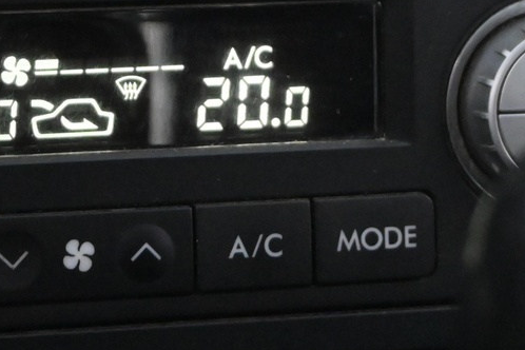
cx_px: 99
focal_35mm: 142
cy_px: -150
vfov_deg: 9.5
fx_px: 2065
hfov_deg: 14.4
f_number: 4.8
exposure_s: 1/50
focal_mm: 29
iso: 5600
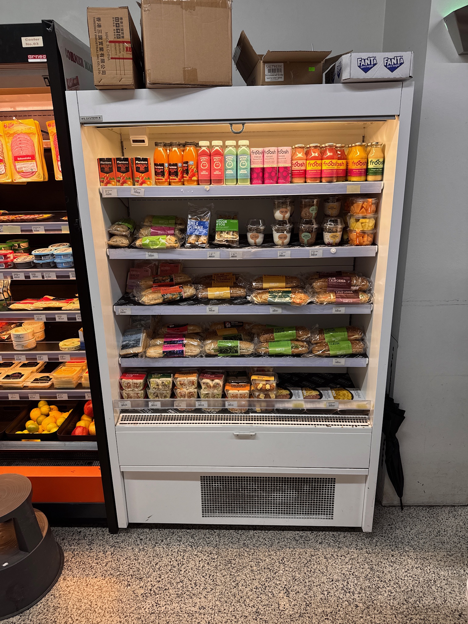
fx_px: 433
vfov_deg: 71.6
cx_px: 234
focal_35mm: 24
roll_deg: +1.2
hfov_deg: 56.8
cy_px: 312
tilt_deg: -17.7
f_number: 1.78
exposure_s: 1/100
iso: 125
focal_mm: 6.76
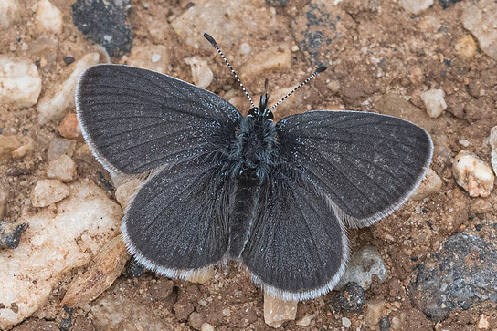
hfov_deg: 2.2
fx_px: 13159
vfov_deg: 1.4
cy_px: 177
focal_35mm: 953
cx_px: 270
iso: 800
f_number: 10
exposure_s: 1/640
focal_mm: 150
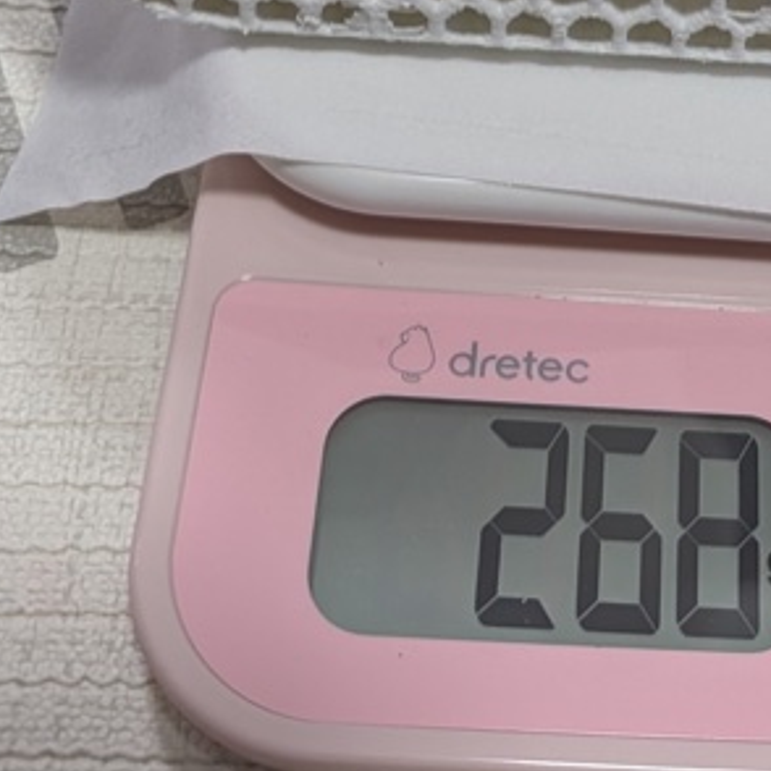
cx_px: 713
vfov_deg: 22.0
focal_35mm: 74
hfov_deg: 22.7
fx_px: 1865
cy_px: -90
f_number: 1.68
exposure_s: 1/50
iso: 687
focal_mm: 6.9
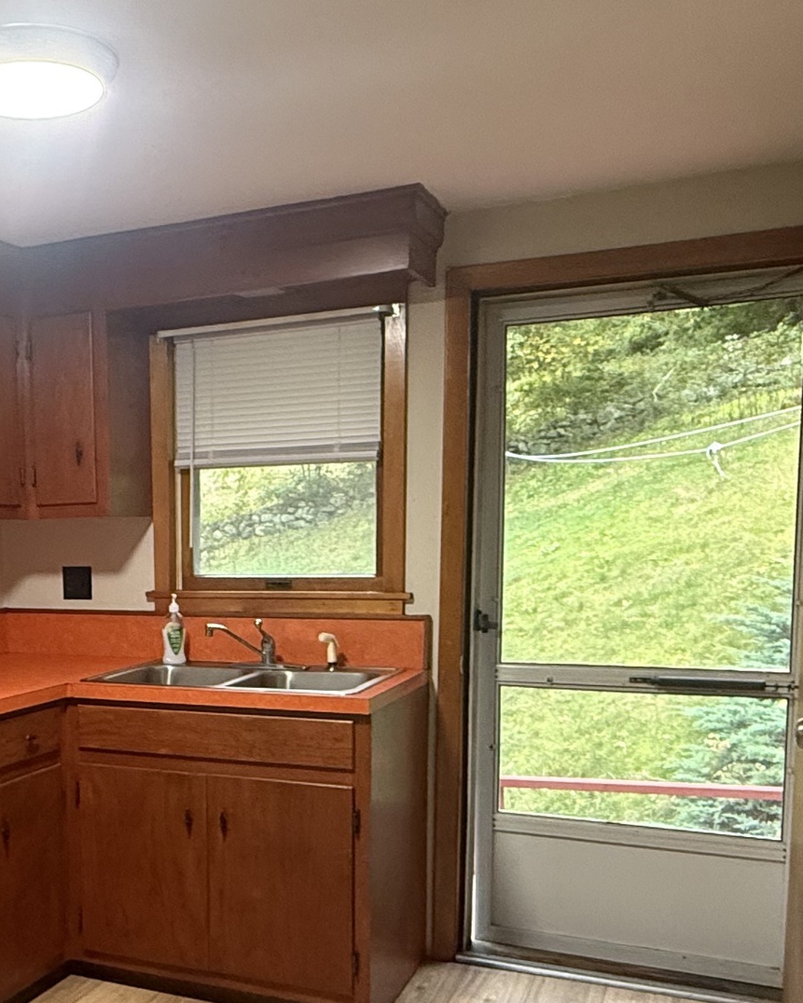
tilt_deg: -6.3
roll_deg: +0.5
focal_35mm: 39
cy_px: 661
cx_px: 116
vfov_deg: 46.2
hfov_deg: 36.4
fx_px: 1158
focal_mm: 2.22
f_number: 2.2
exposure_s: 1/60
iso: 400
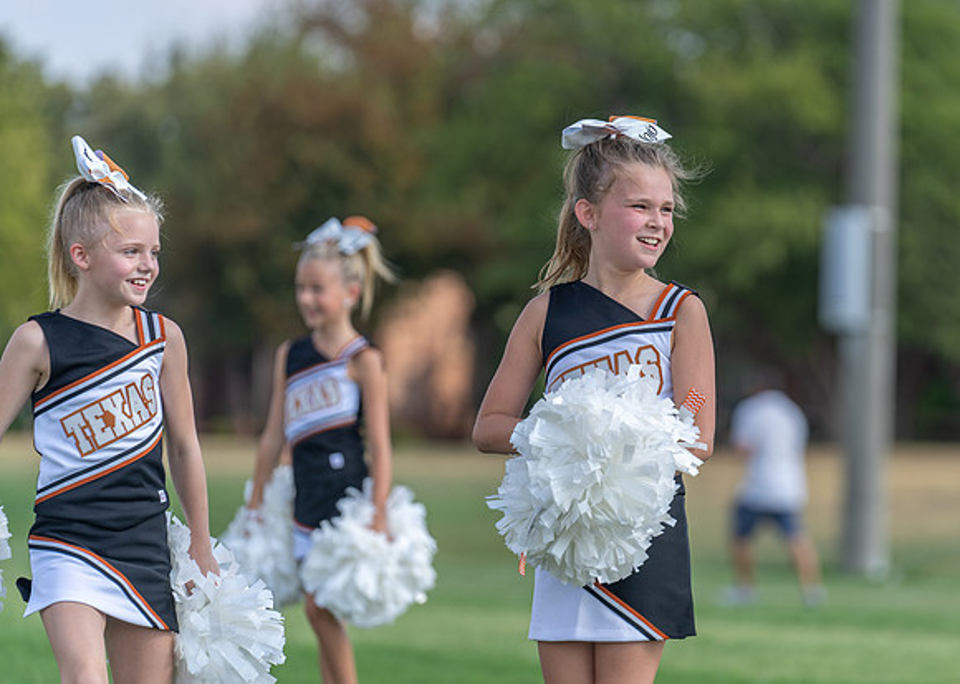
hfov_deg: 8.5
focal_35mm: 236
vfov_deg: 6.1
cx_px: 579
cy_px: 298
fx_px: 6429
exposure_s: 1/1000
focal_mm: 200
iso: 125
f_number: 3.5
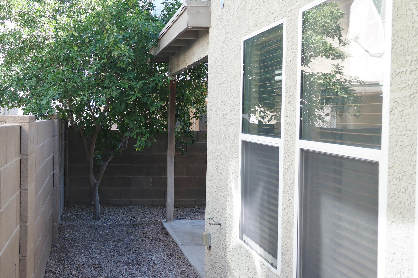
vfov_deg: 31.2
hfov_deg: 45.0
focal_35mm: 43
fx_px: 499
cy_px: 127
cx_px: 152
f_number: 3.5
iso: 100
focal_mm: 20
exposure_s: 1/100
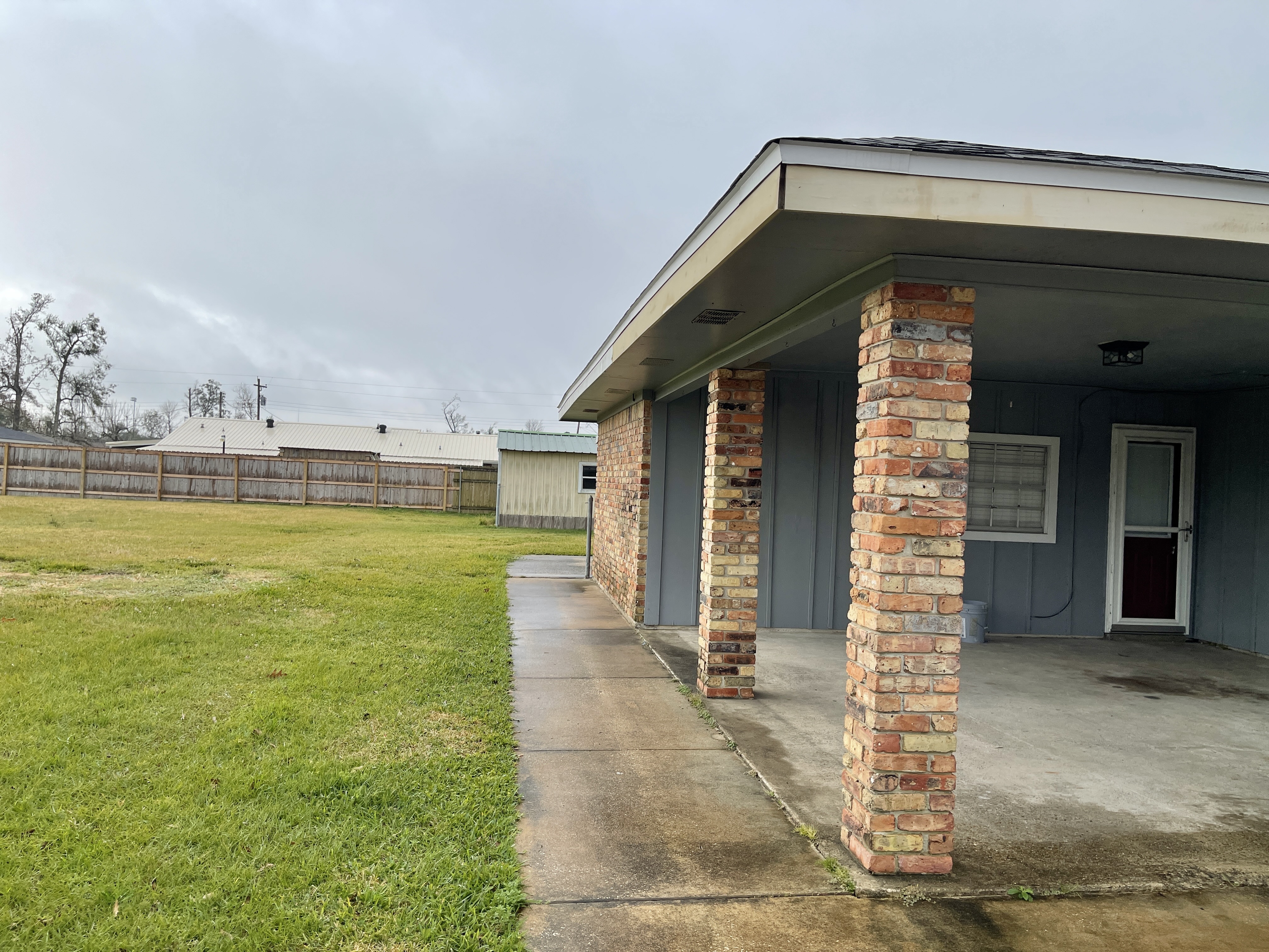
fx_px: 953
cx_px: 634
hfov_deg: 67.3
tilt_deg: +1.1
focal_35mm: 26
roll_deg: -3.0
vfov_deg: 53.1
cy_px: 476
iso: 32
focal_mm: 5.1
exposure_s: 1/2012
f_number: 1.6
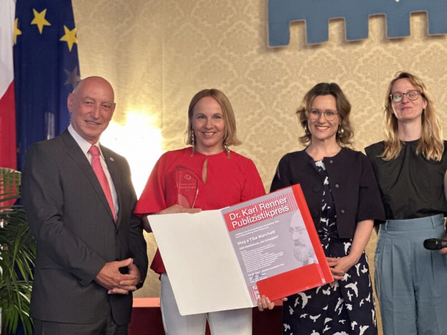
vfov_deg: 19.1
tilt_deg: +5.4
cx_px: 224
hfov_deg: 25.3
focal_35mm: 77
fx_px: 994
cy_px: 168
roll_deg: +0.5
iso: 500
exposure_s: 1/20
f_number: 2.8
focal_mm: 9
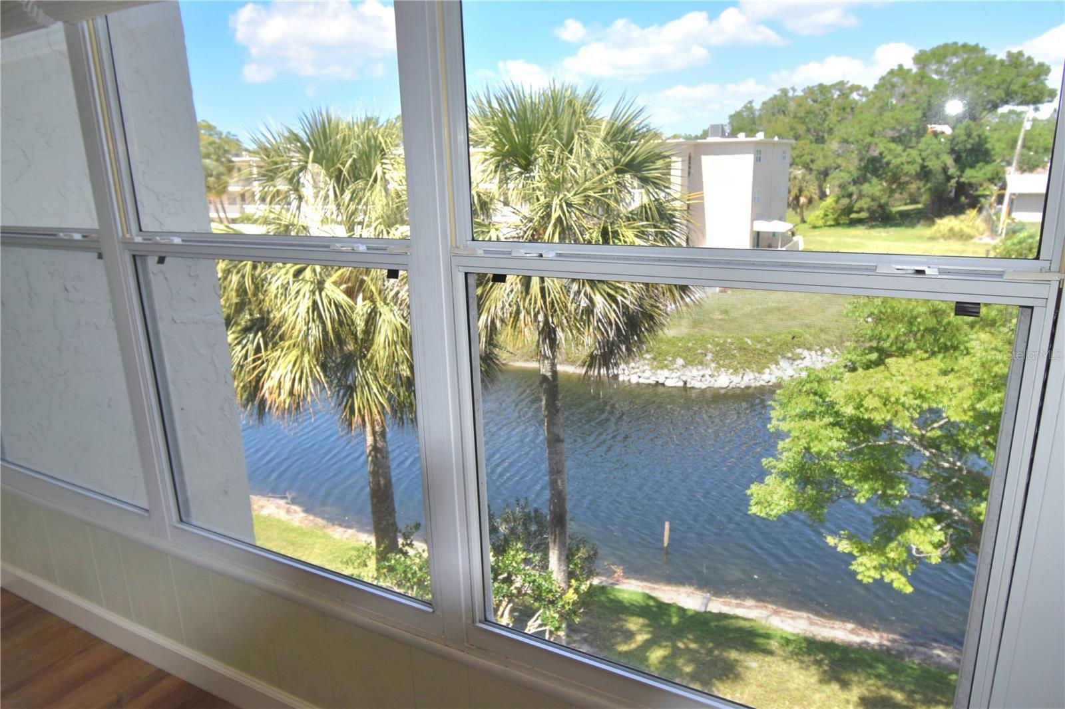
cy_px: 354
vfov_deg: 56.1
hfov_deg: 77.3
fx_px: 665
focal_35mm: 22
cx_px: 532
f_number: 7.1
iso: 100
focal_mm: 15
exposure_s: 1/200
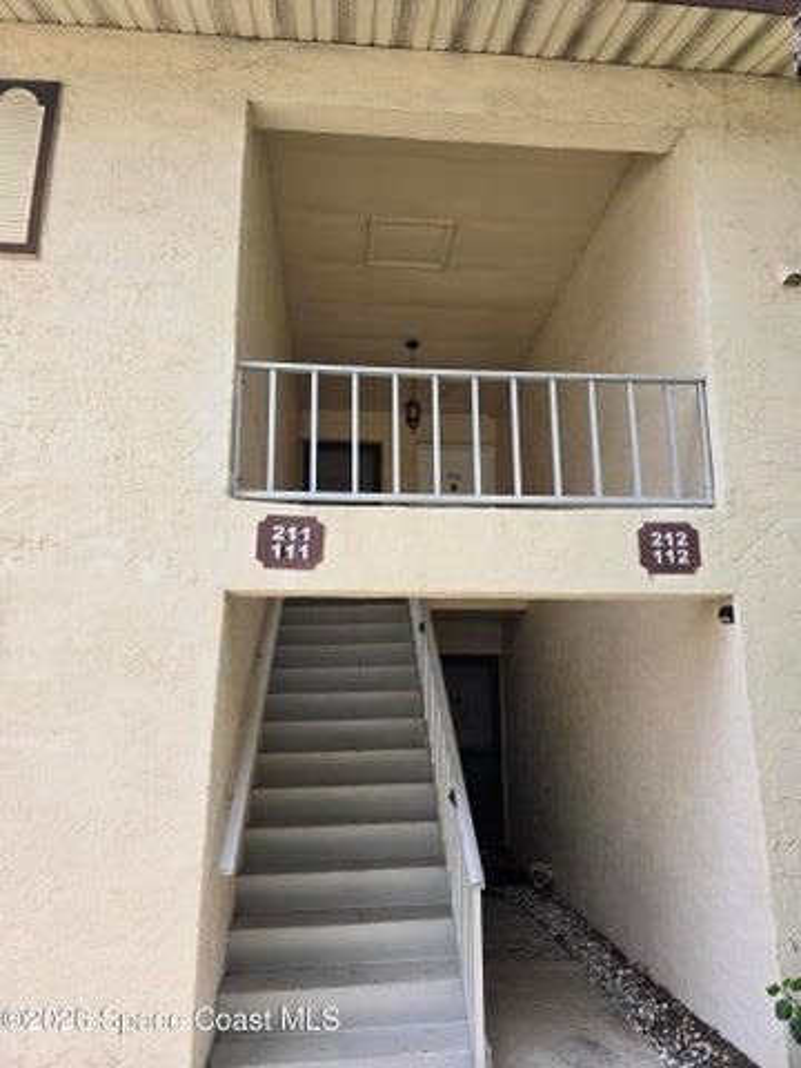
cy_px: 534
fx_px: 710
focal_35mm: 23
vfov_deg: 73.9
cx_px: 400
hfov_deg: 58.9
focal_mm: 6.3
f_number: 1.7
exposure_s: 1/203
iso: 12
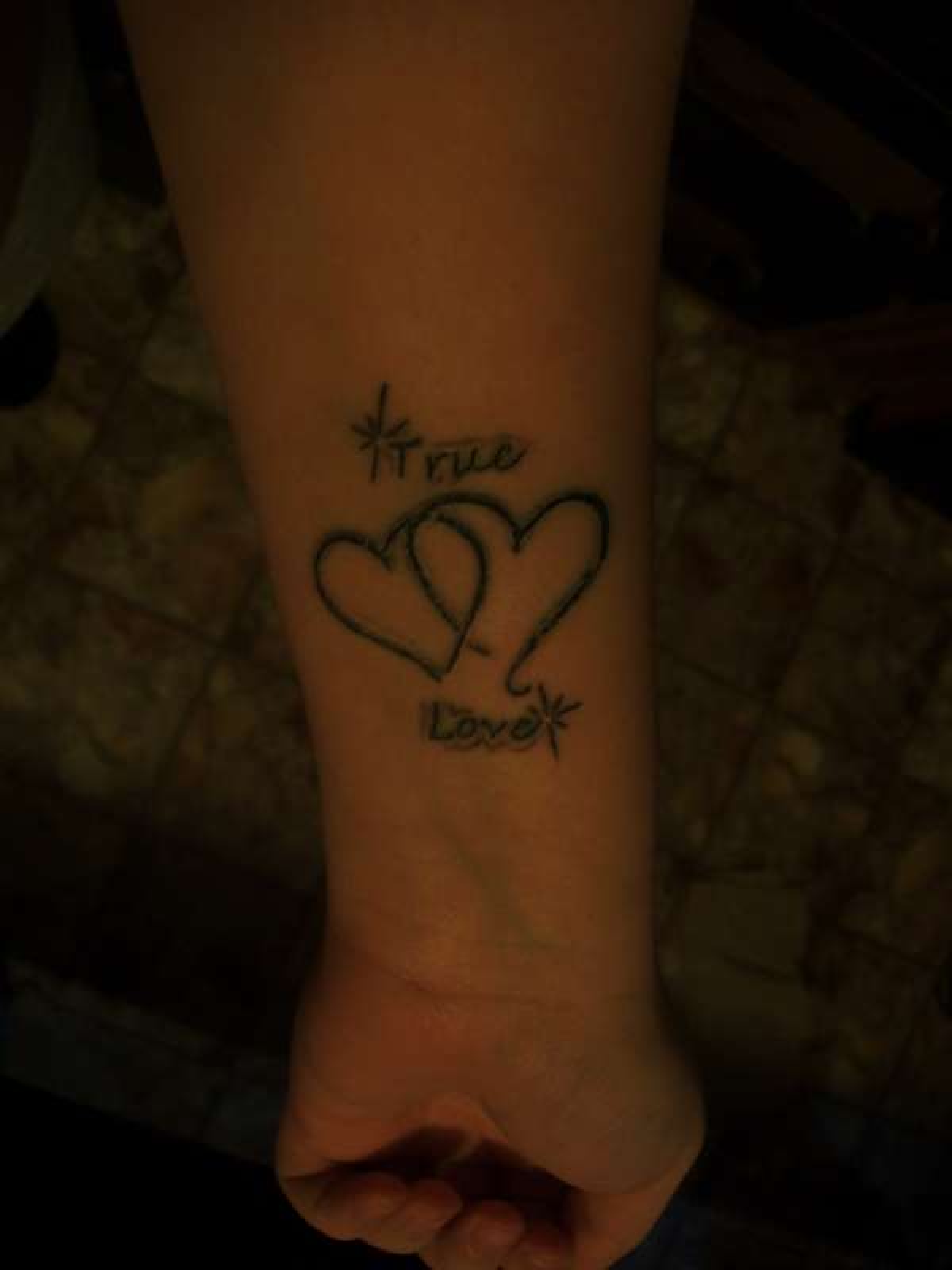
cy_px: 635
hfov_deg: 39.7
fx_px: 1320
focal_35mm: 36
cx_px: 476
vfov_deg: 51.4
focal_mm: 6
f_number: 2.7
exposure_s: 1/8
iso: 200
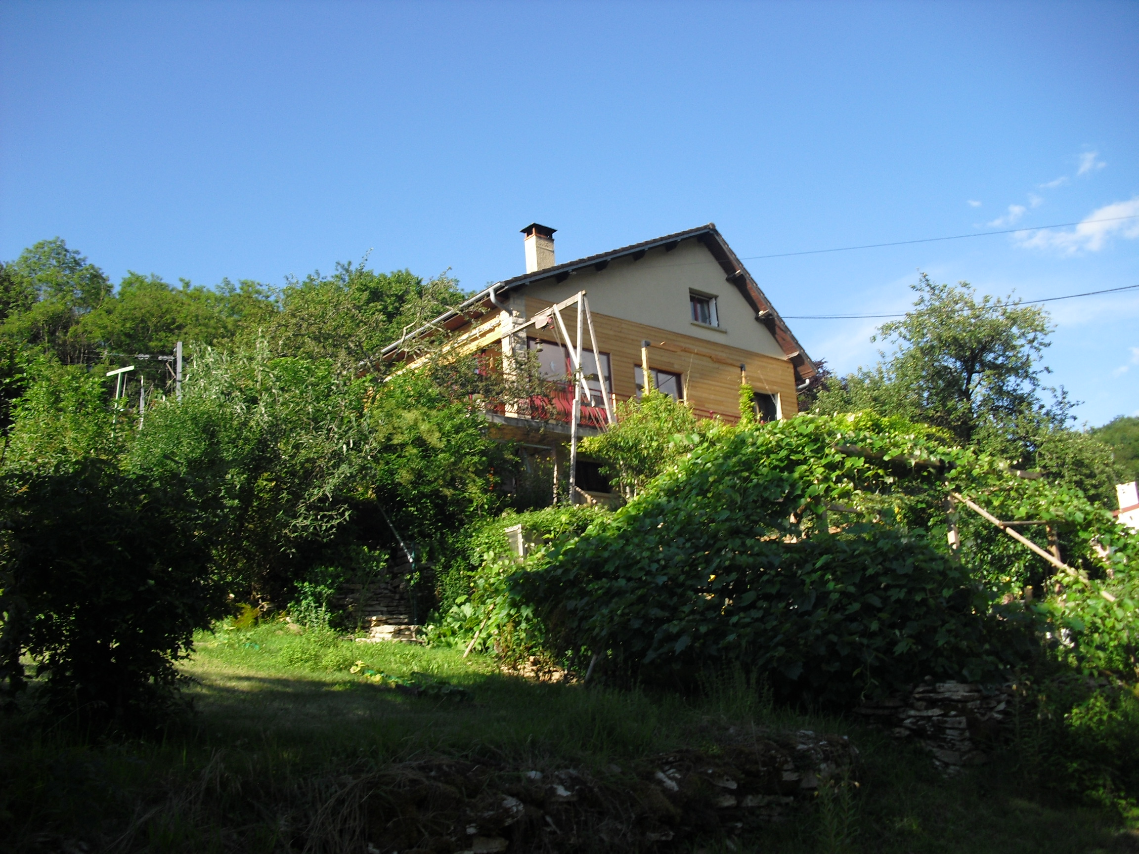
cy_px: 427
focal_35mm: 36
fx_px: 1185
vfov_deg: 39.7
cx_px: 570
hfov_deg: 51.4
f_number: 7.8
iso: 100
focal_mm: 6.3
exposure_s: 1/100
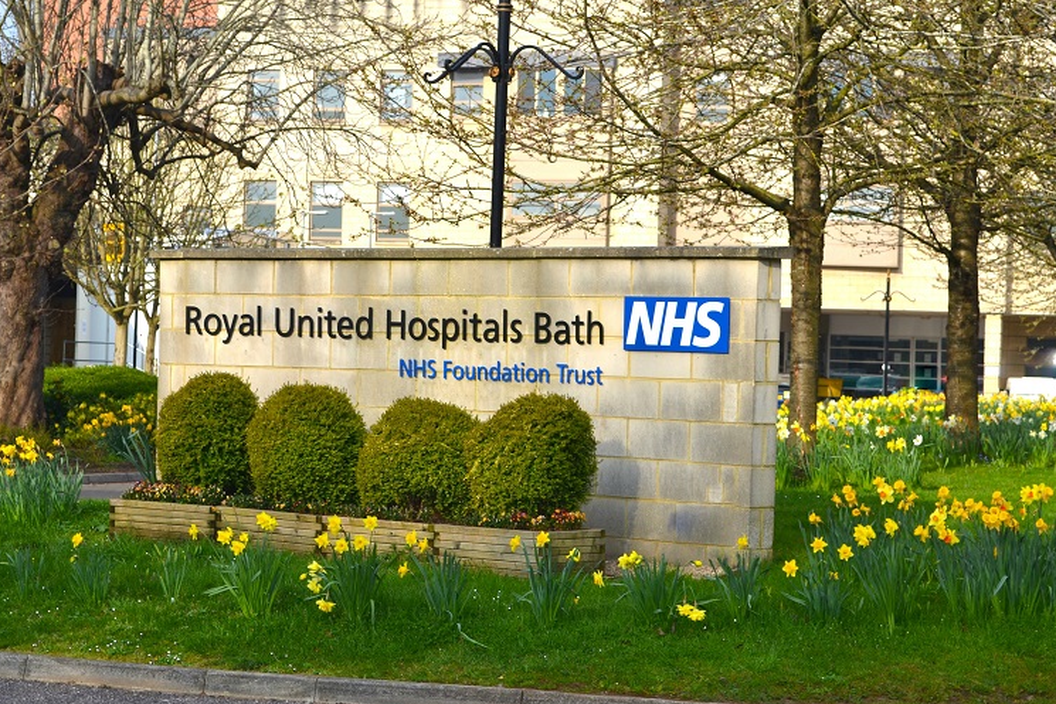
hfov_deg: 23.0
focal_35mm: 89
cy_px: 352
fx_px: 2597
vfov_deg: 15.4
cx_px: 517
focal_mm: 55
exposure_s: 1/200
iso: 100
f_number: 8
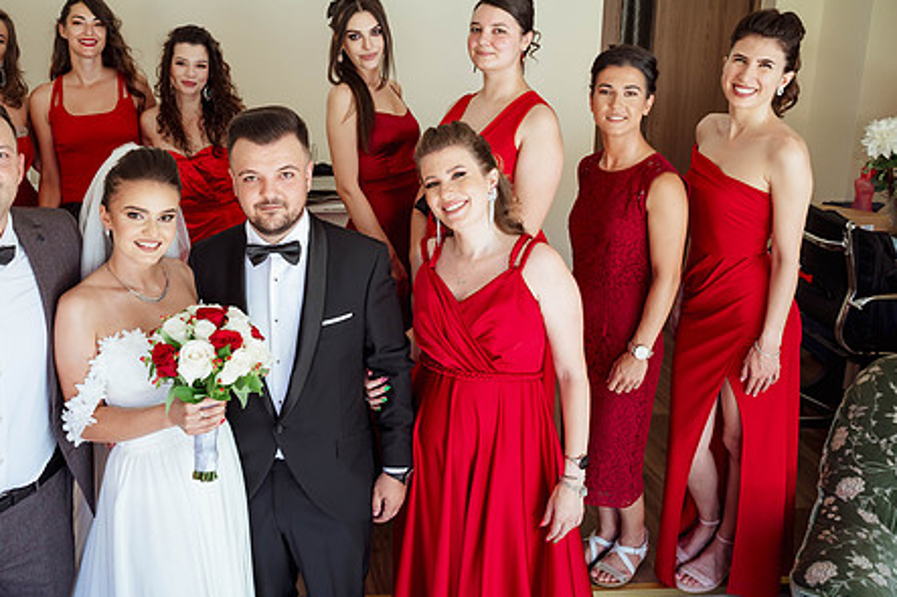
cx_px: 300
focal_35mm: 36
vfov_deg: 36.7
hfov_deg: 52.2
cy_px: 229
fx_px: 897
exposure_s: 1/125
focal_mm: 24
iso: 1000
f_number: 4.5
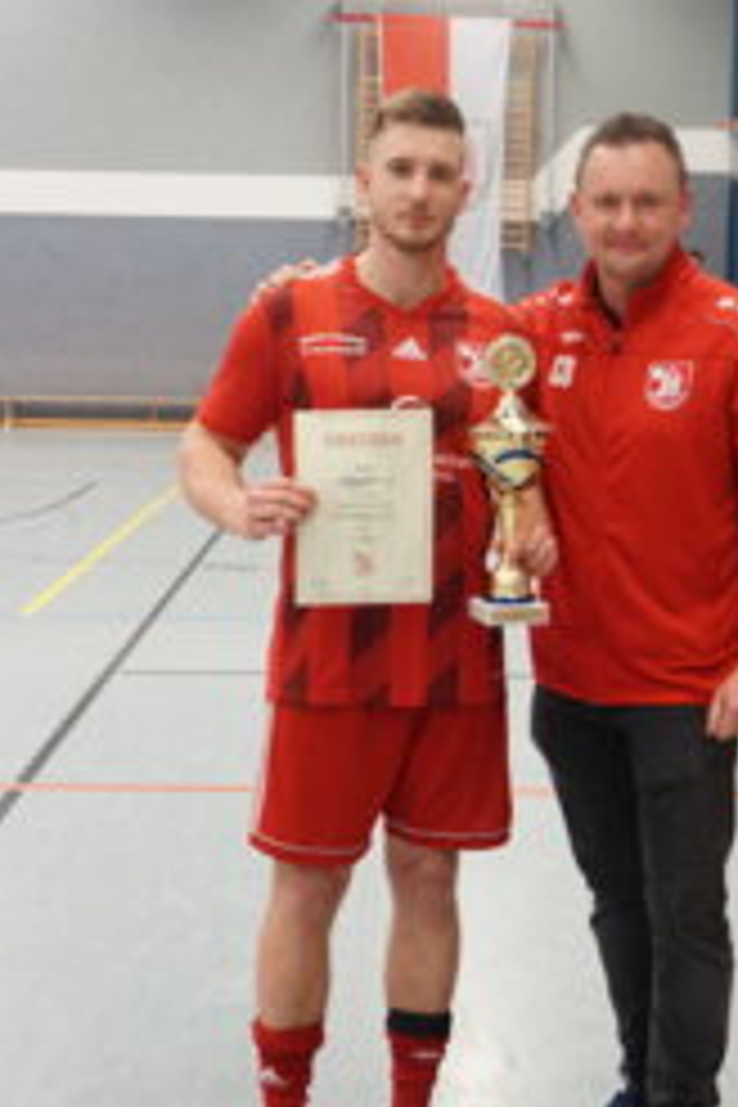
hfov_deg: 20.6
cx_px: 450
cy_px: 504
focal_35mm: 66
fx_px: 2024
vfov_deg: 30.6
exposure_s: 1/60
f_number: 4
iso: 800
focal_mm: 27
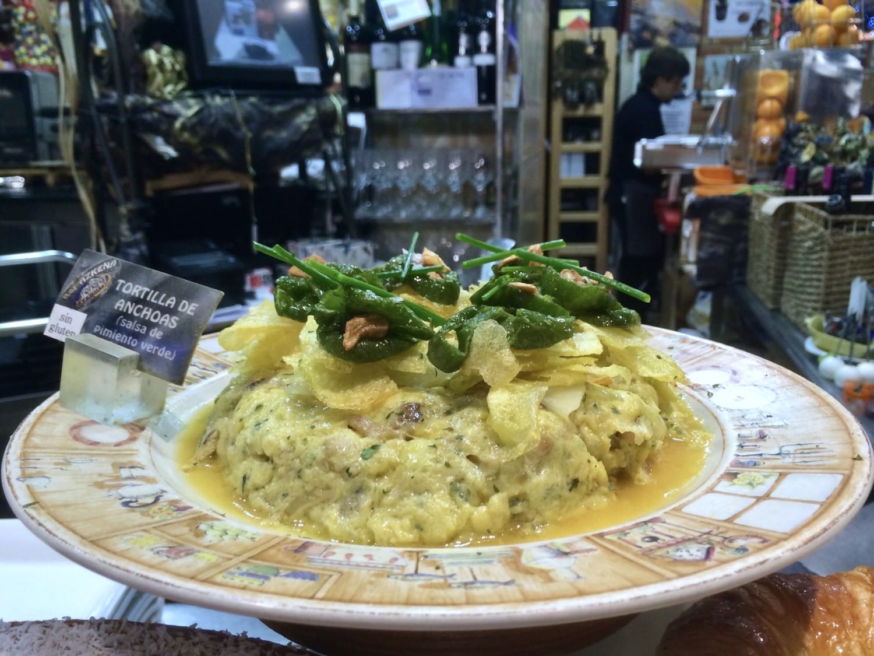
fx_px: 757
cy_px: 328
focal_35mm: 30
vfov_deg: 46.8
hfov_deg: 60.0
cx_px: 437
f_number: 2.2
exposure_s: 1/33
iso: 64
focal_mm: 4.12
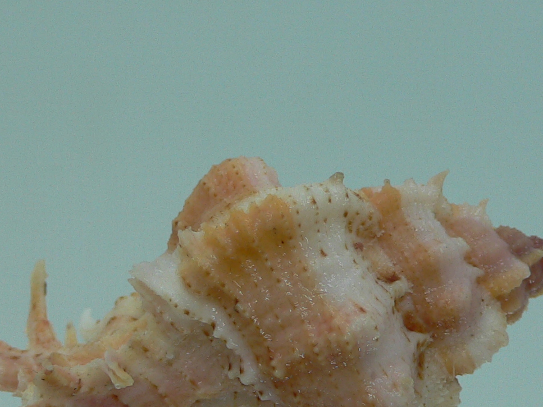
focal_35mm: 73
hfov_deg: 26.7
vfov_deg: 19.7
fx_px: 1145
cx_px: 252
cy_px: 376
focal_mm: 4.6
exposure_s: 1/60
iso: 80
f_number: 2.8
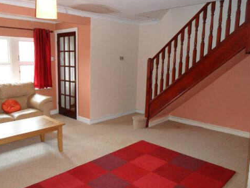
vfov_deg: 48.3
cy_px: 97
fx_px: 210
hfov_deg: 61.2
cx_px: 103
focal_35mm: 29
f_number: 3.2
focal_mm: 3.9
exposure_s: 1/30
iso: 240
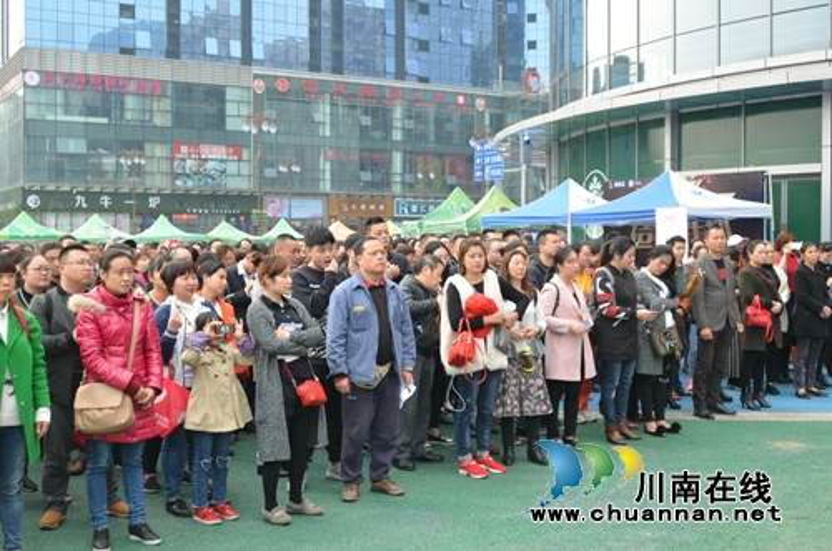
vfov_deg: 31.7
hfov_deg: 46.5
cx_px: 416
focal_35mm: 42
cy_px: 276
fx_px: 969
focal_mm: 28
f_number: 4
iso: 100
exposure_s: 1/60
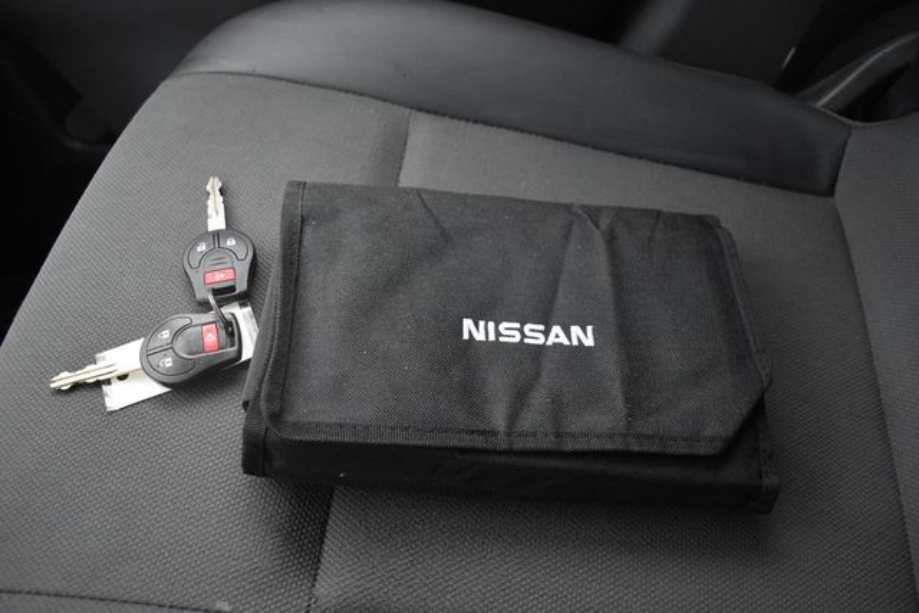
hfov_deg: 61.9
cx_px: 460
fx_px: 766
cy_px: 306
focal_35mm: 30
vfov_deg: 43.6
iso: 2000
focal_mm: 20
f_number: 3.8
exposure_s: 1/125
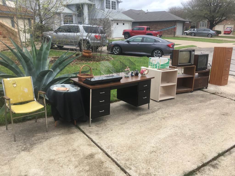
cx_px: 118
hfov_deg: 61.7
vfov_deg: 48.2
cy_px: 88
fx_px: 197
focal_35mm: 29
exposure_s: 1/578
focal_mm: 4.15
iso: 25
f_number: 2.2
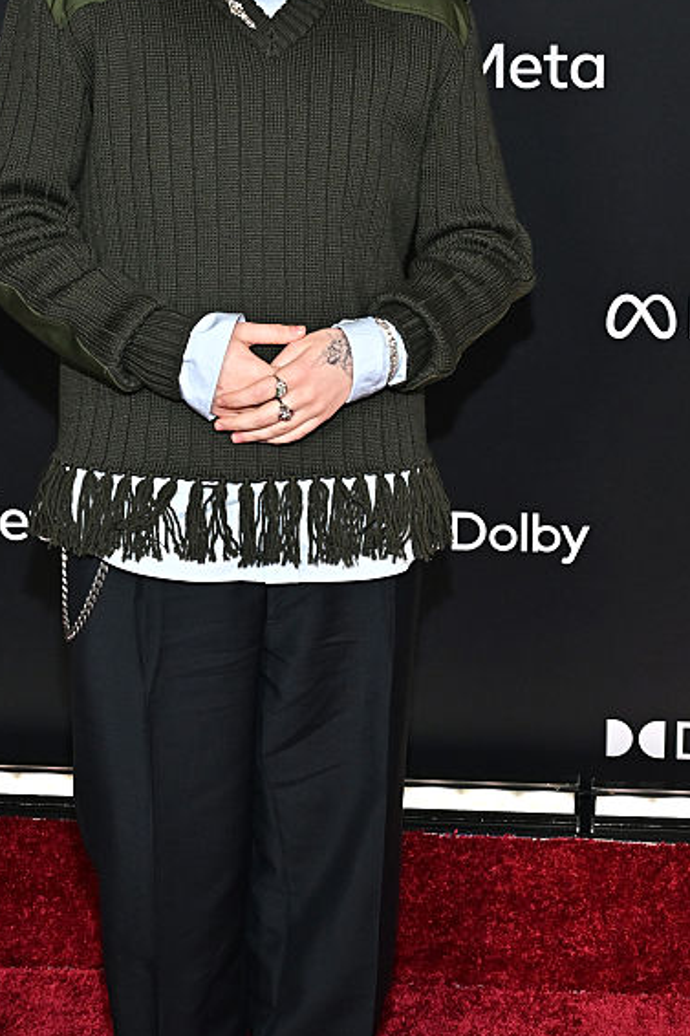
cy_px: 443
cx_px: 291
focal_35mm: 76
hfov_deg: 17.9
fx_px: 2186
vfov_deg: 26.6
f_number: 5.6
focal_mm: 42
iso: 1000
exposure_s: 1/160
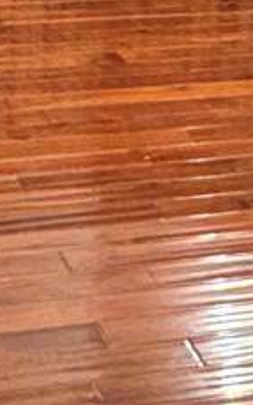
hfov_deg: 9.8
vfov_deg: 14.6
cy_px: -207
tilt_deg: -8.6
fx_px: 1468
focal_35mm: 133
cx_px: 73
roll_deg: -2.4
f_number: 2.2
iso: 320
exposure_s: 1/60
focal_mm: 2.22
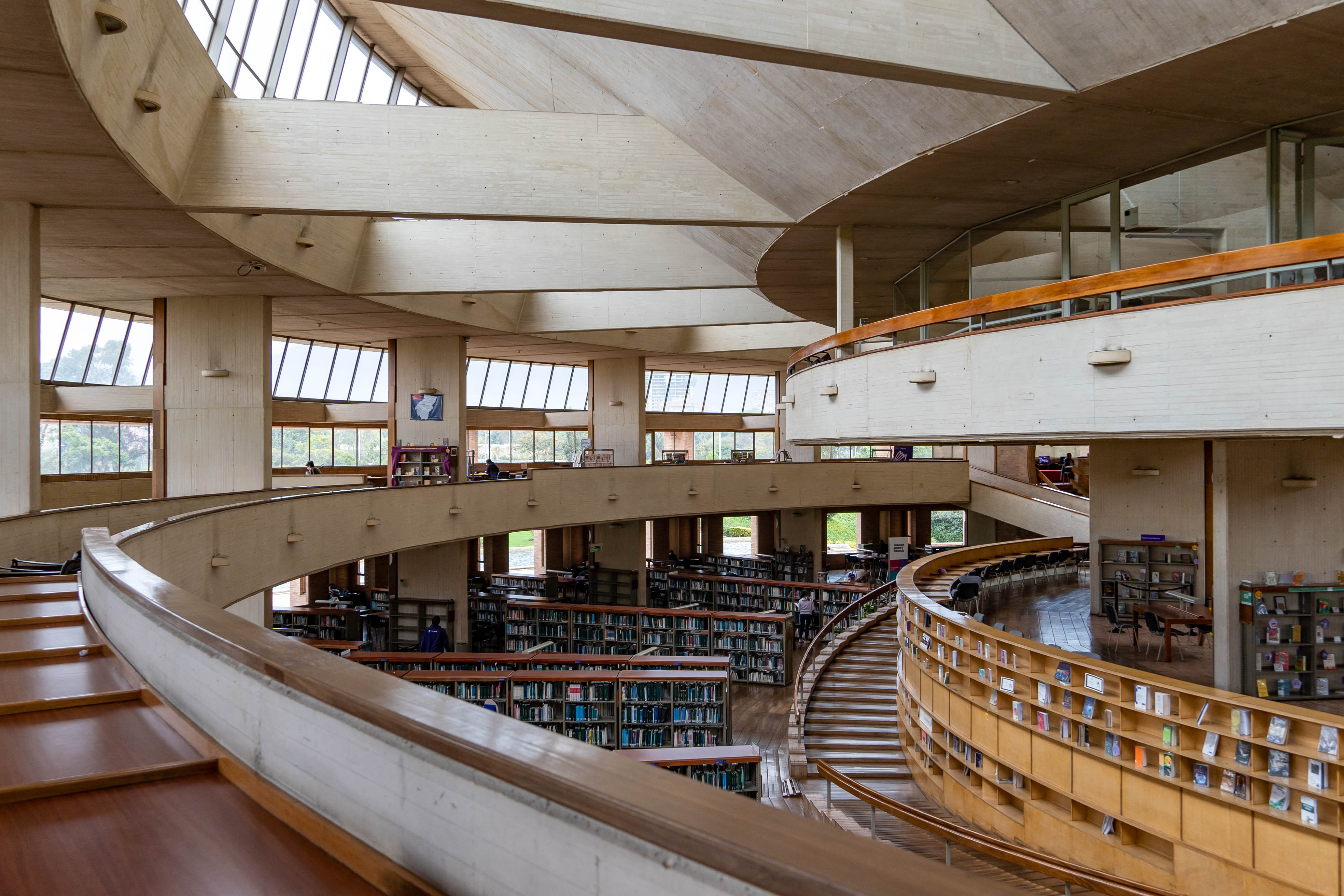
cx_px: 672
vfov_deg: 40.0
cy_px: 448
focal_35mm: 33
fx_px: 1232
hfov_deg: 57.2
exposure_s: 1/200
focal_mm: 22
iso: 160
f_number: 4
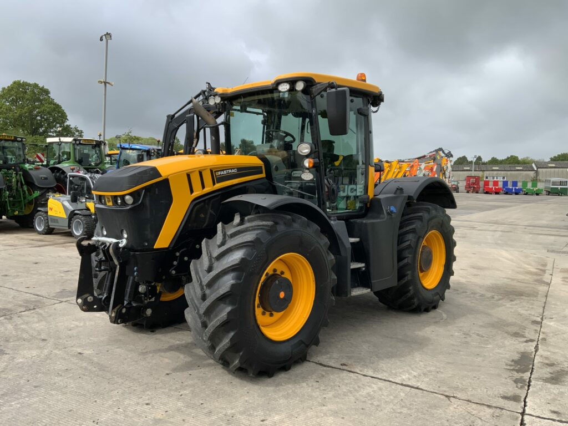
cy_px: 213
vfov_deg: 48.2
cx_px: 284
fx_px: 476
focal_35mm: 29
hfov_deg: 61.7
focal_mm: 3
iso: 16
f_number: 1.8
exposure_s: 1/1342
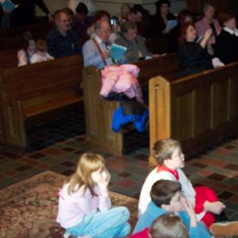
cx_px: 219
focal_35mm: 68
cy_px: 160
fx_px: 529
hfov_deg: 24.5
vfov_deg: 25.2
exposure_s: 1/30
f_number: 2.8
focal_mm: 8
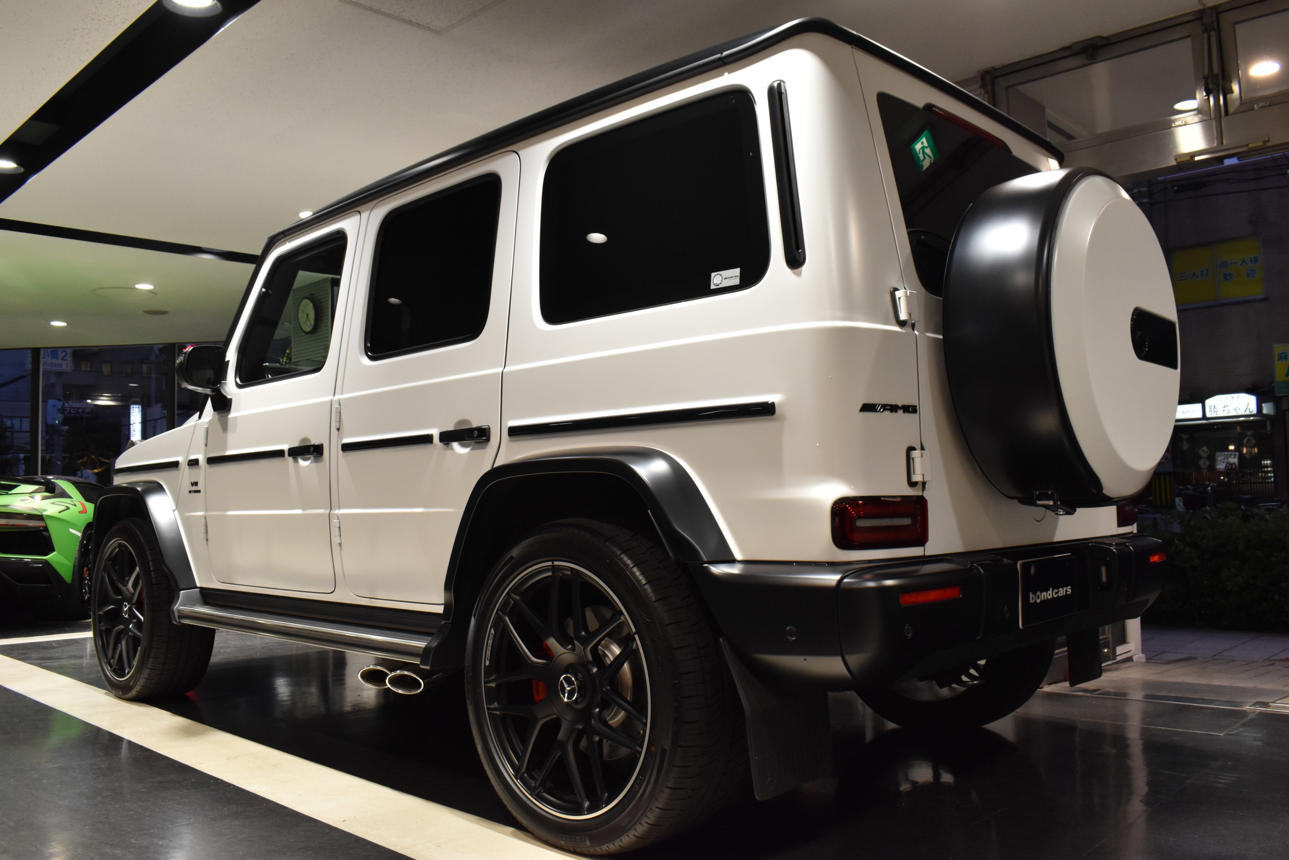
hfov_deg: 61.9
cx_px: 644
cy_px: 430
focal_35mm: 30
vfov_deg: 43.6
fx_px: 1074
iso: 1250
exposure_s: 1/30
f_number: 8
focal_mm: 20
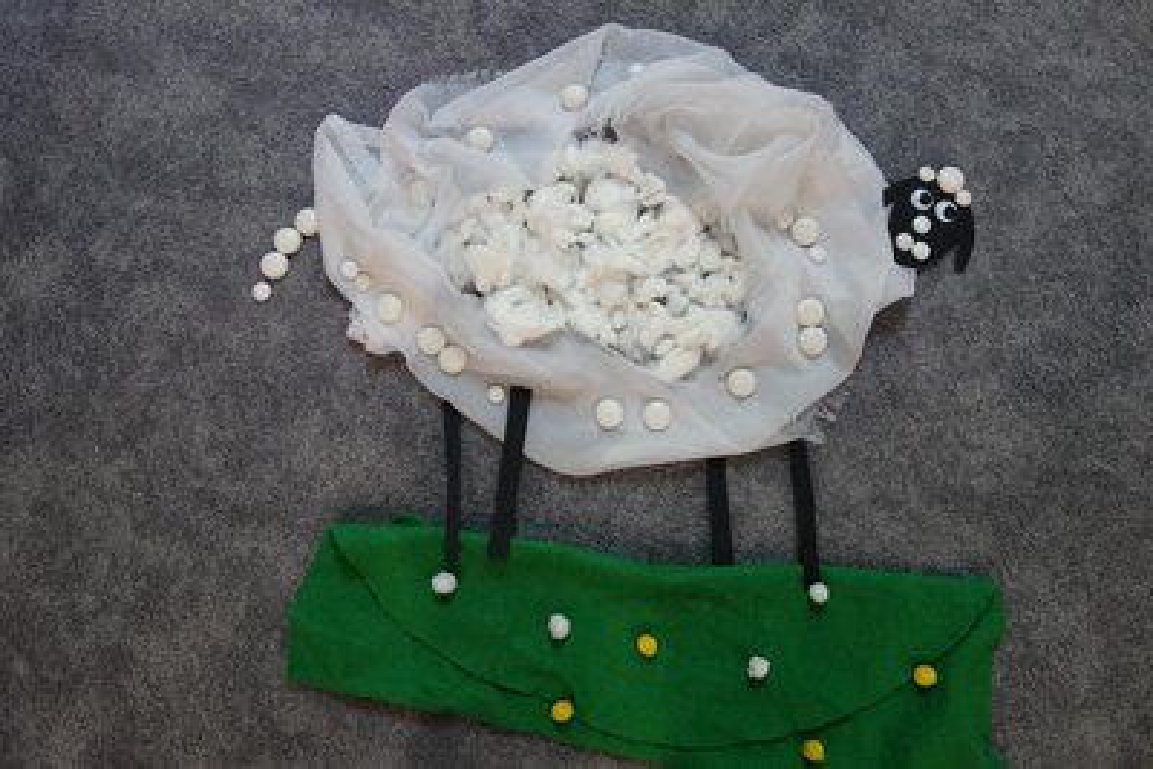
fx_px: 897
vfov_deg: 46.4
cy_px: 384
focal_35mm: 28
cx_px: 576
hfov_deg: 65.5
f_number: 1.8
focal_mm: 10.4
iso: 125
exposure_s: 1/30
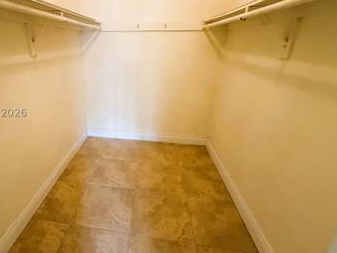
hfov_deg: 79.6
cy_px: 112
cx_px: 118
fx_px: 195
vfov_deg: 65.8
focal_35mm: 20
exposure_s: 1/60
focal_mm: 2.22
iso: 320
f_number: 2.2
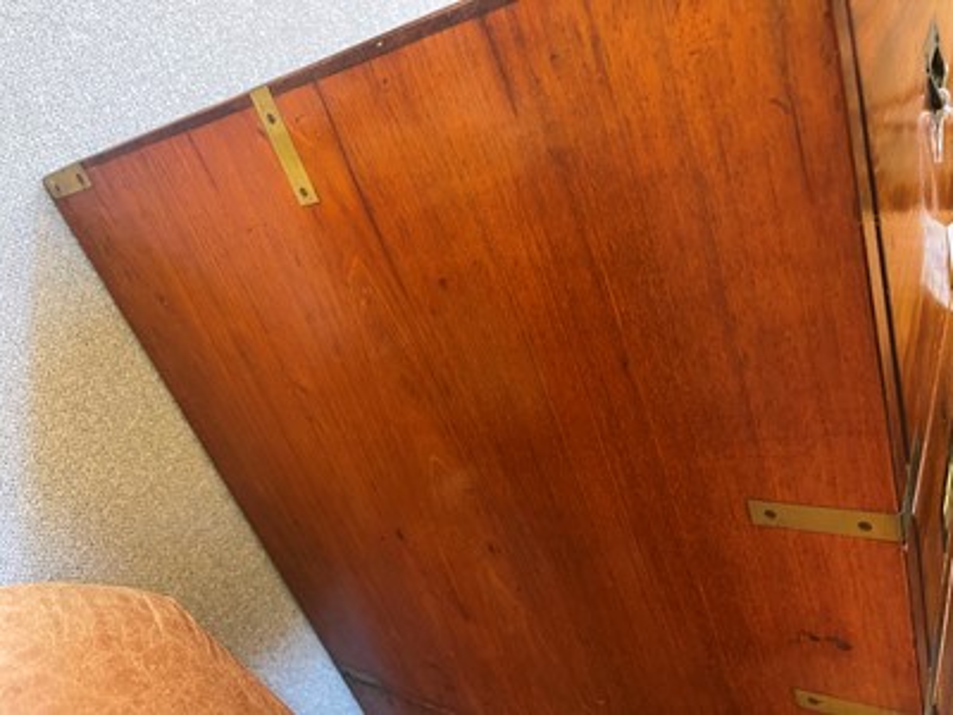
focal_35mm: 25
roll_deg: +21.3
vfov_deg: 54.9
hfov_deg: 69.4
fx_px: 688
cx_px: 476
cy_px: 358
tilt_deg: -24.4
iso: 500
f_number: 1.6
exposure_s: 1/25
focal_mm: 5.1
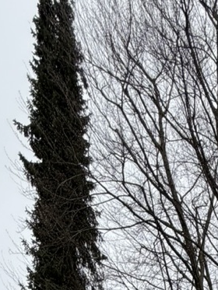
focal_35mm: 60
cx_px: 220
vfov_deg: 19.1
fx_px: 504
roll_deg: +1.4
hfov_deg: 23.4
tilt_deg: -6.4
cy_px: 580
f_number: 2.2
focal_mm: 2.22
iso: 50
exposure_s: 1/370
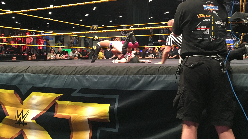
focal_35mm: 35
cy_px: 47
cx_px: 122
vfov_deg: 33.4
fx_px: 230
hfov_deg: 56.6
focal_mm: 4.15
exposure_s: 1/30
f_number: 2.2
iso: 160
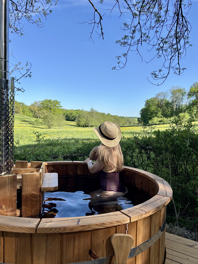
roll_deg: -0.8
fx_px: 198
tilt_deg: -4.4
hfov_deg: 53.1
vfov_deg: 67.3
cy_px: 132
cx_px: 99
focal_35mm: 26
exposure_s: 1/1667
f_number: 1.6
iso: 50
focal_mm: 5.96
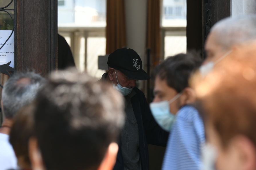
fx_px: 1458
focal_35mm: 205
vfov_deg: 6.7
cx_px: 173
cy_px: 97
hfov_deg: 10.0
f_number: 4
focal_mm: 112
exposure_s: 1/640
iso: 400
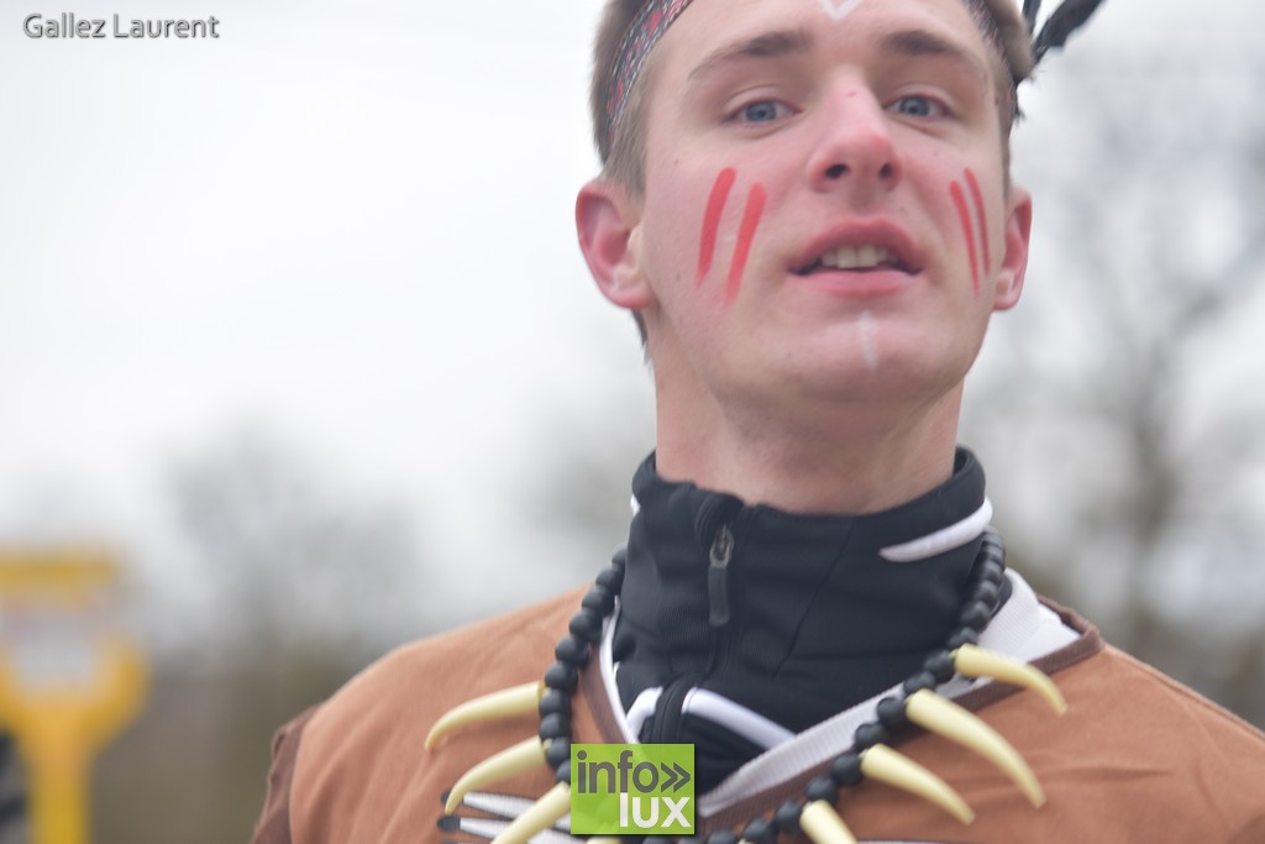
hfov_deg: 13.4
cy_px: 422
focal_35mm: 153
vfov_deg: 9.0
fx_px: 5377
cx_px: 632
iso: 320
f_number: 4
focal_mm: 102
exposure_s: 1/160
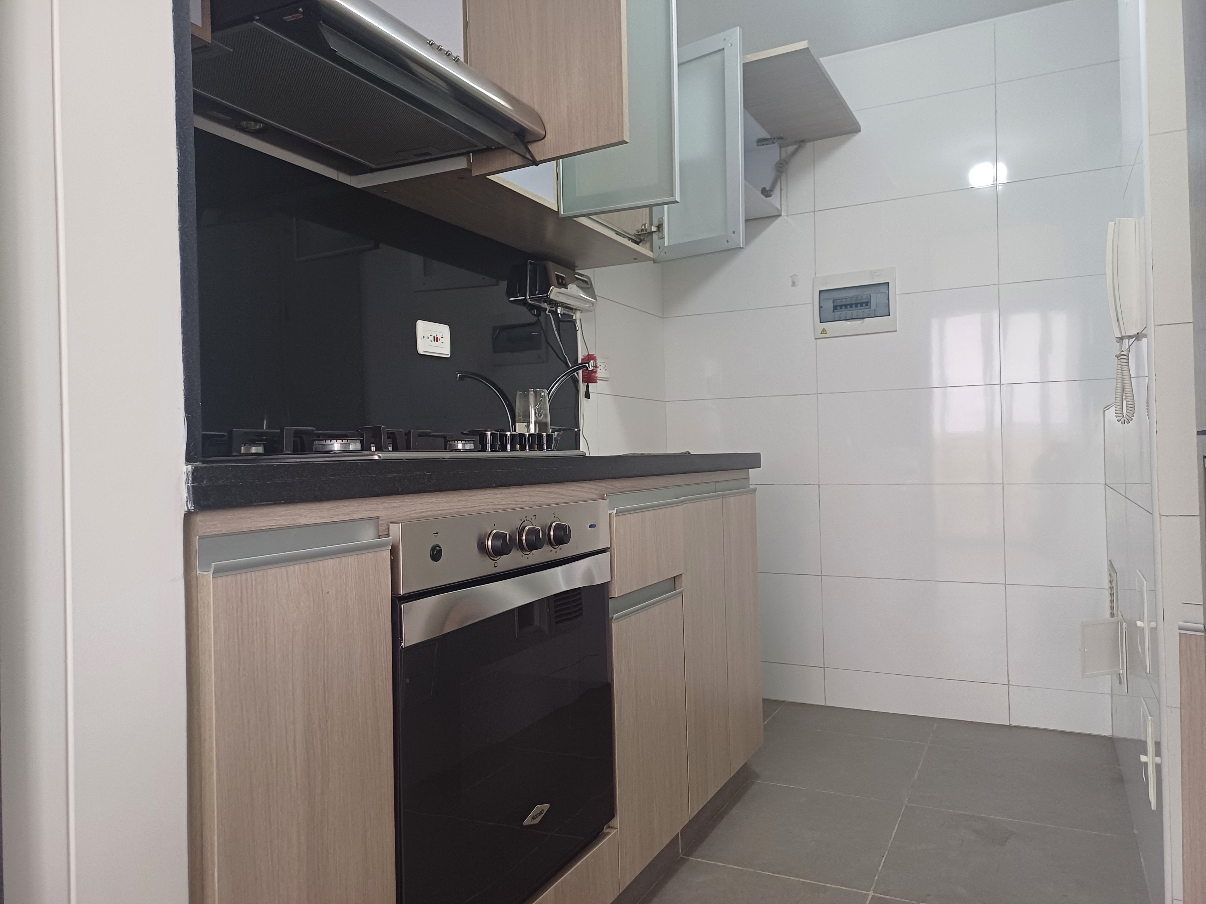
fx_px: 871
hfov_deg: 69.4
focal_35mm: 25
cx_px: 603
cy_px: 452
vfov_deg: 54.9
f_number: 1.8
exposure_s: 1/50
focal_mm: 4.65
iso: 200
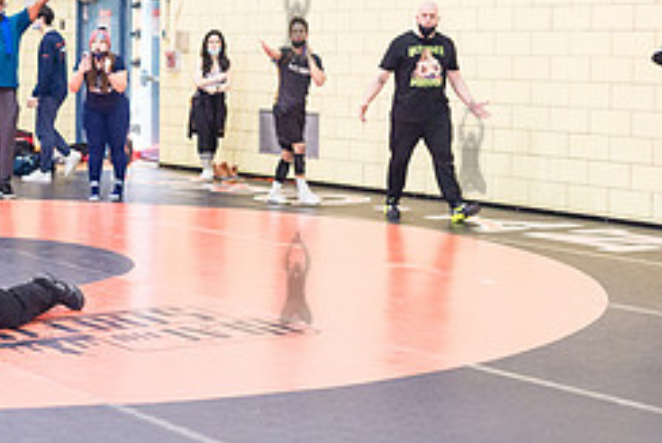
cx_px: -54
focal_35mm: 88
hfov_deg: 21.9
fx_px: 1620
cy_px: 147
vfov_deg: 15.5
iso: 4000
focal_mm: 35
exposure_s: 1/250
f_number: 3.5
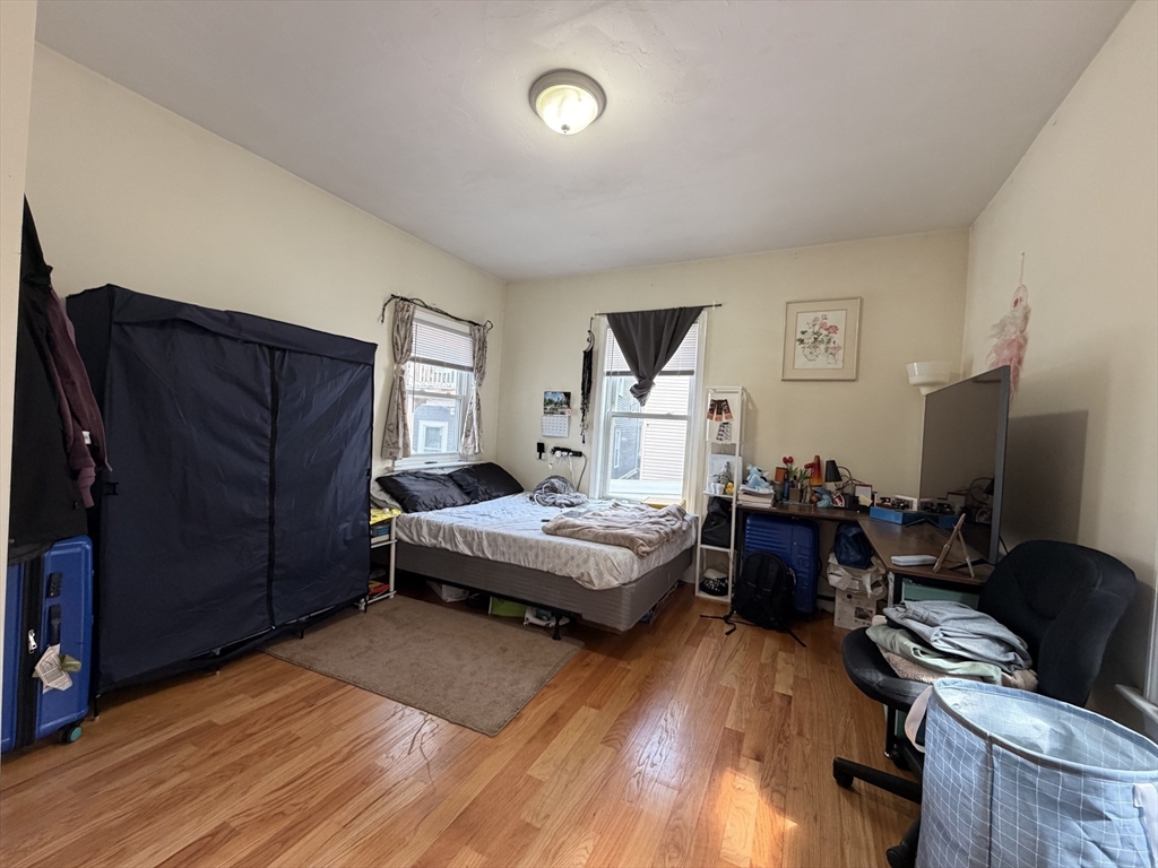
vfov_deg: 85.7
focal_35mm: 14
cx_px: 579
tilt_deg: -1.9
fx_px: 468
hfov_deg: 102.1
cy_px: 434
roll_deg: -3.7
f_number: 2.2
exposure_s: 1/120
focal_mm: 2.22
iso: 320
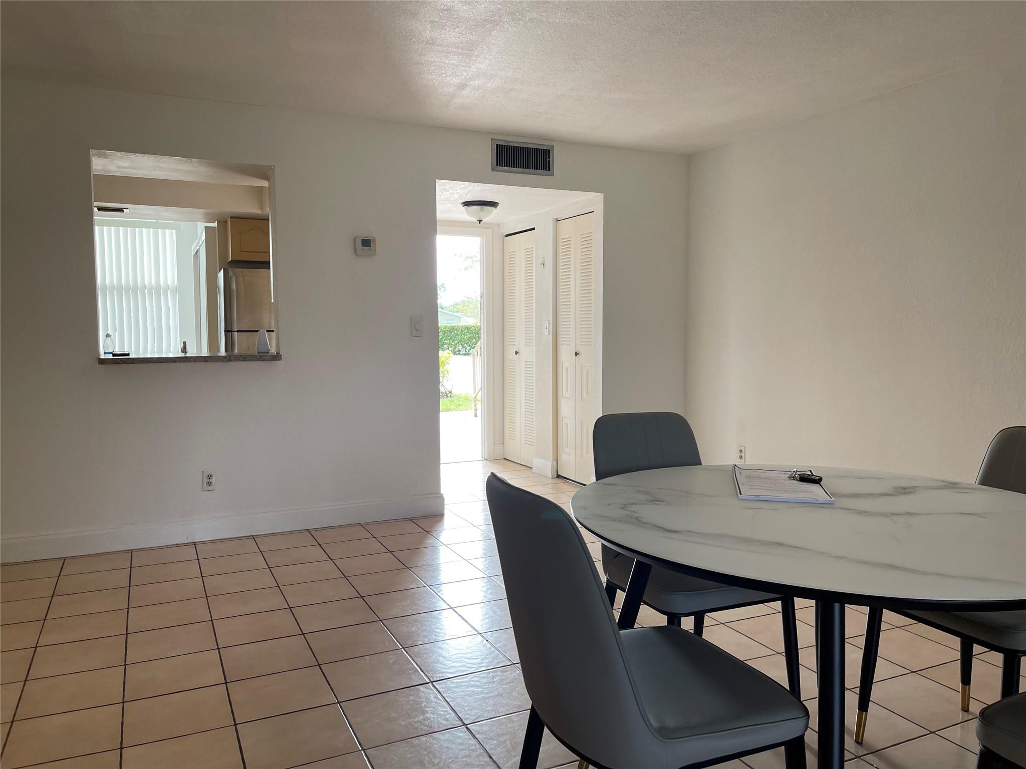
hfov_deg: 69.4
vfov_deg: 54.9
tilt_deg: -5.6
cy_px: 384
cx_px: 513
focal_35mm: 25
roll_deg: +1.2
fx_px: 741
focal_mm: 5.1
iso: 50
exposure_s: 1/121
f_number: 1.6
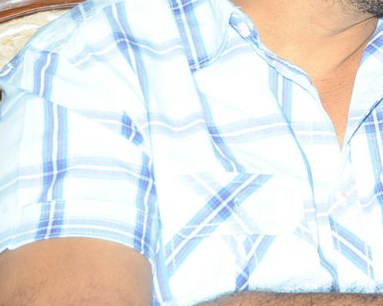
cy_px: 31
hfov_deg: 5.9
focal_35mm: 327
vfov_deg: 4.7
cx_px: 589
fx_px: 3705
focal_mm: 90
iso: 400
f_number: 6.3
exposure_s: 1/125
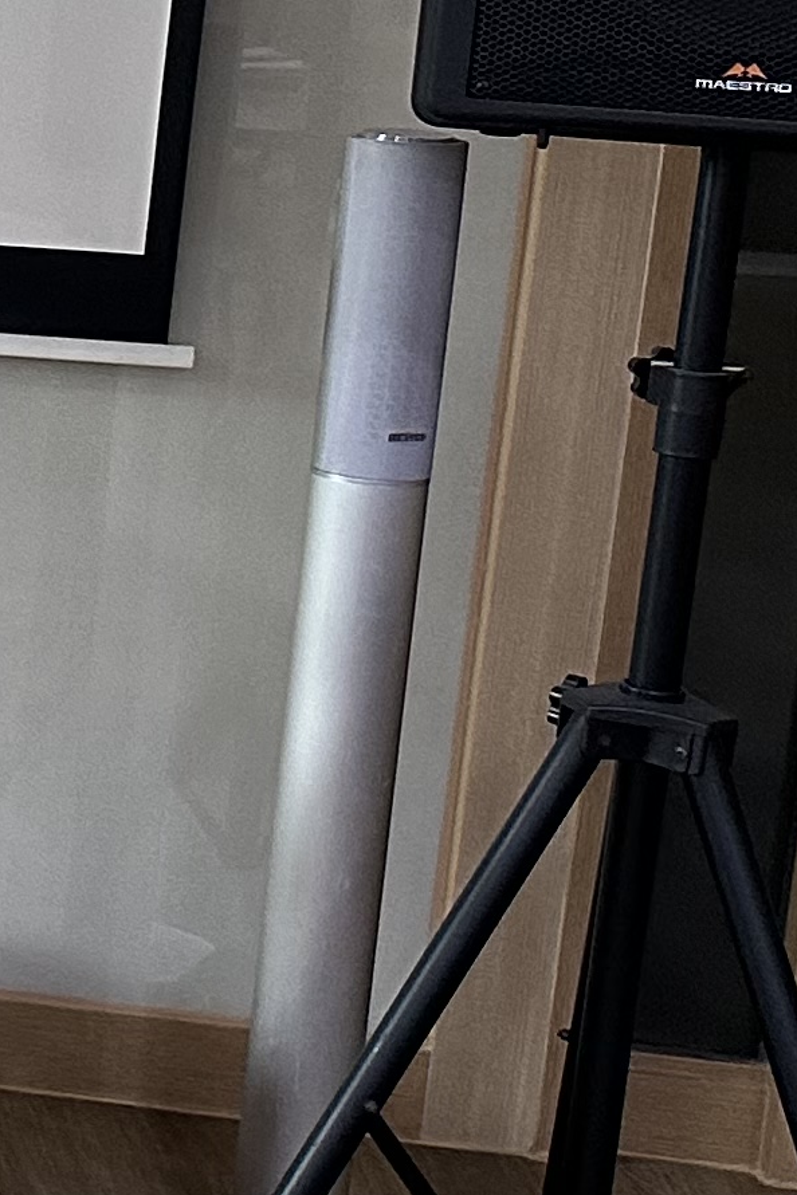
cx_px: -1817
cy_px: 323
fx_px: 3752
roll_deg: -1.5
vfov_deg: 18.0
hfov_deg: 9.0
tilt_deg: -9.8
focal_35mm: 113
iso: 250
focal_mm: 6.86
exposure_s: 1/60
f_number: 1.78
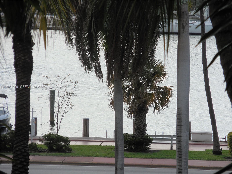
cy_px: 87
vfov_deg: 6.7
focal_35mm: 223
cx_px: 116
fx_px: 1495
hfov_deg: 8.9
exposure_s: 1/400
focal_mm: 40.2
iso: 125
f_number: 5.8
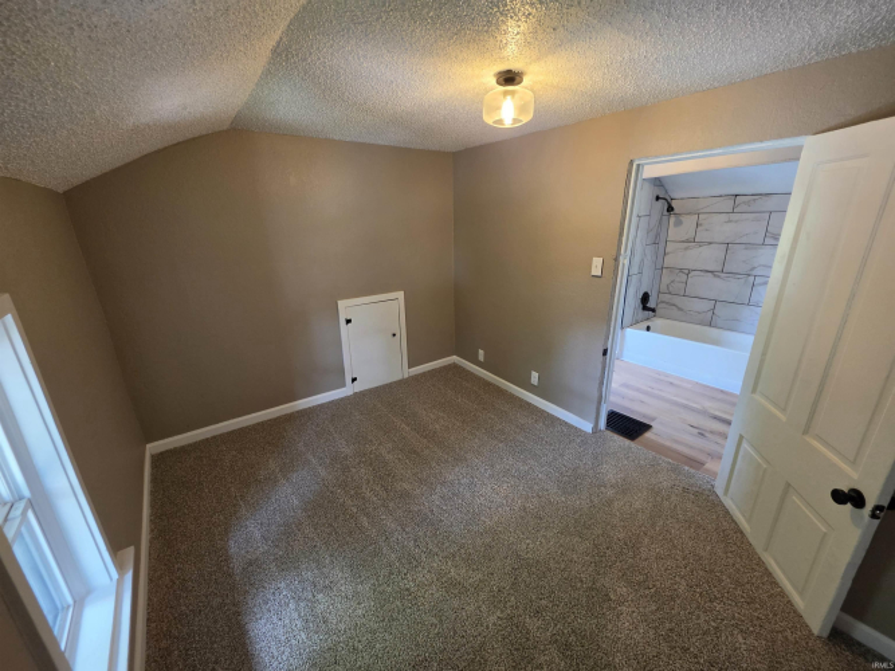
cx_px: 448
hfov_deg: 106.2
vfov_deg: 89.9
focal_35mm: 13
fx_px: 336
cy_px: 336
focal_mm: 2.2
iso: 160
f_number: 1.9
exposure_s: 1/60
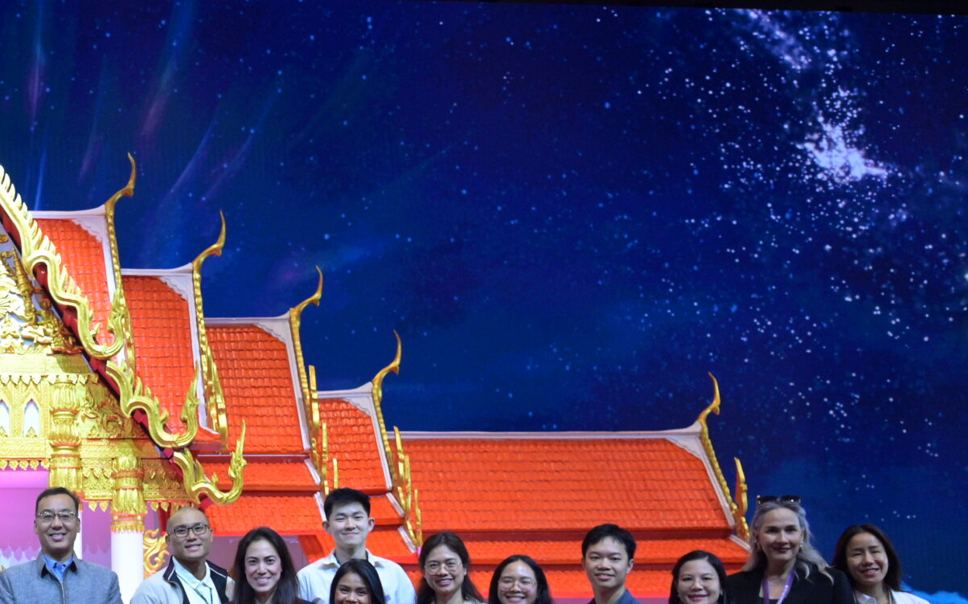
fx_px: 1372
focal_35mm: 52
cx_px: 1
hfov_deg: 35.2
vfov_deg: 24.2
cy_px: 541
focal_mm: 24
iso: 2500
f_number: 5.6
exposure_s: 1/250
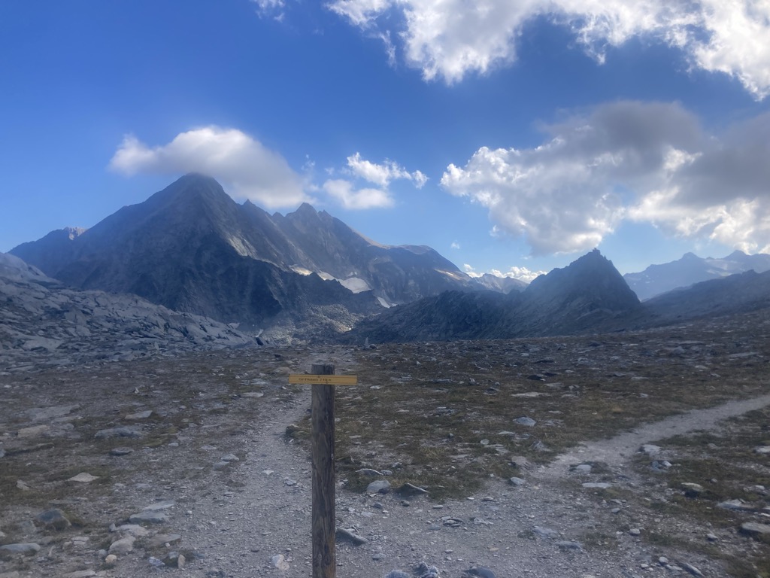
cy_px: 289
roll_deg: +0.6
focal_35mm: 28
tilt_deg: +1.0
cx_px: 385
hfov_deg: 63.4
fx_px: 623
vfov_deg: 49.7
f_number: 1.8
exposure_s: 1/2088
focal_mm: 3.99
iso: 20
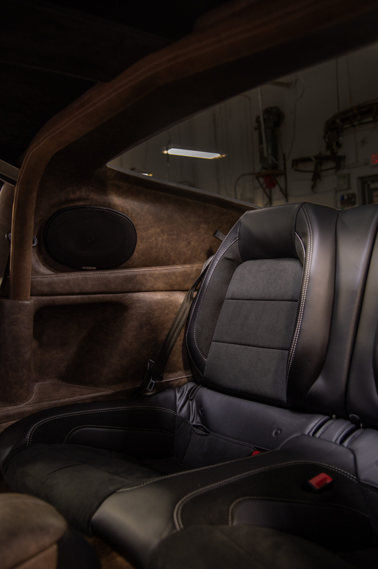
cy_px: 284
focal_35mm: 35
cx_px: 189
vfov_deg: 54.5
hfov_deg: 37.8
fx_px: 552
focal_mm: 35
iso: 800
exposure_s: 1/100
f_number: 4
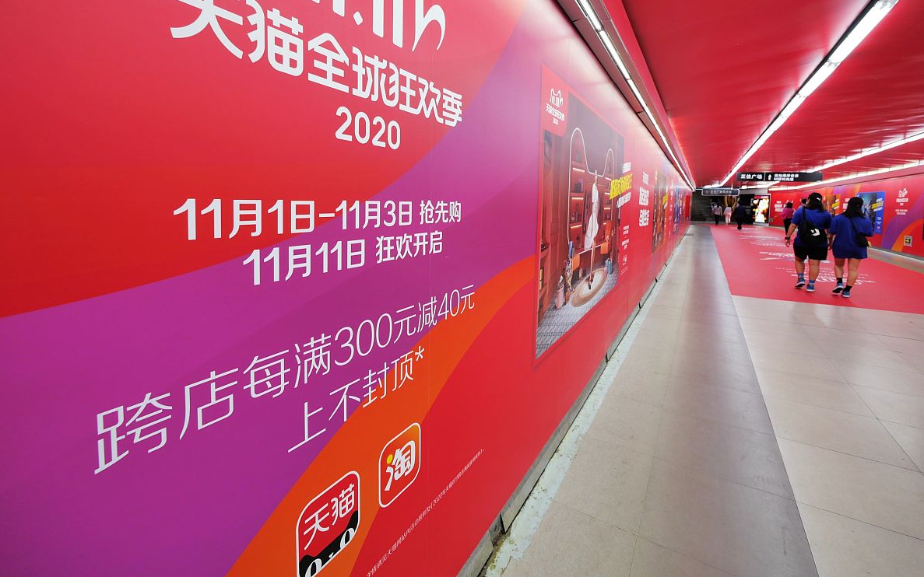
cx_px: 460
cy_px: 231
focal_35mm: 15
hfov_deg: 101.5
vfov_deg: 74.0
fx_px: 378
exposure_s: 1/60
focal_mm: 7
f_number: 4
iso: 320
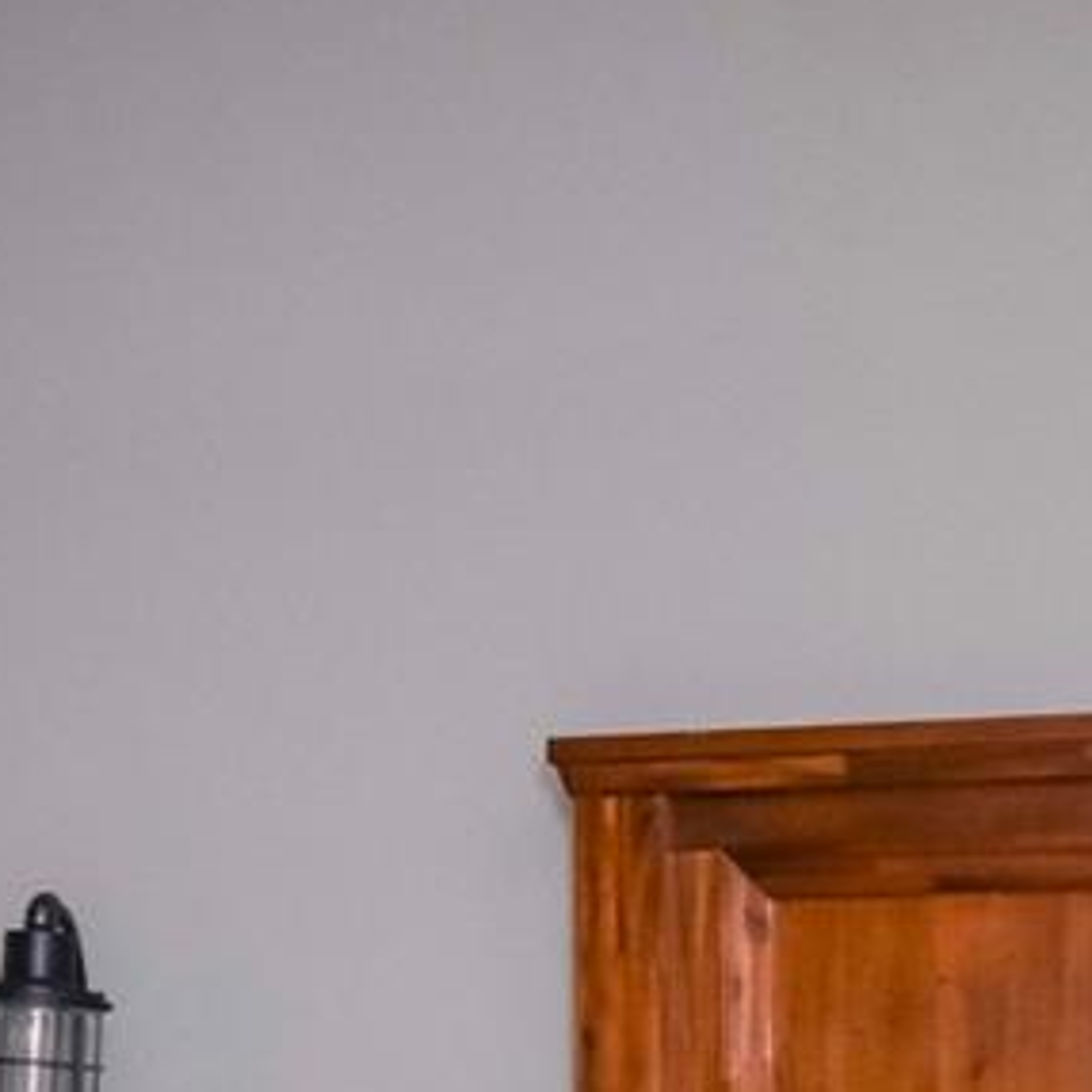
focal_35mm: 78
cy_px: 1252
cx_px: 863
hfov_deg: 21.8
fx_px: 2797
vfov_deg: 20.8
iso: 800
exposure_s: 1/200
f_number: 11
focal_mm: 11
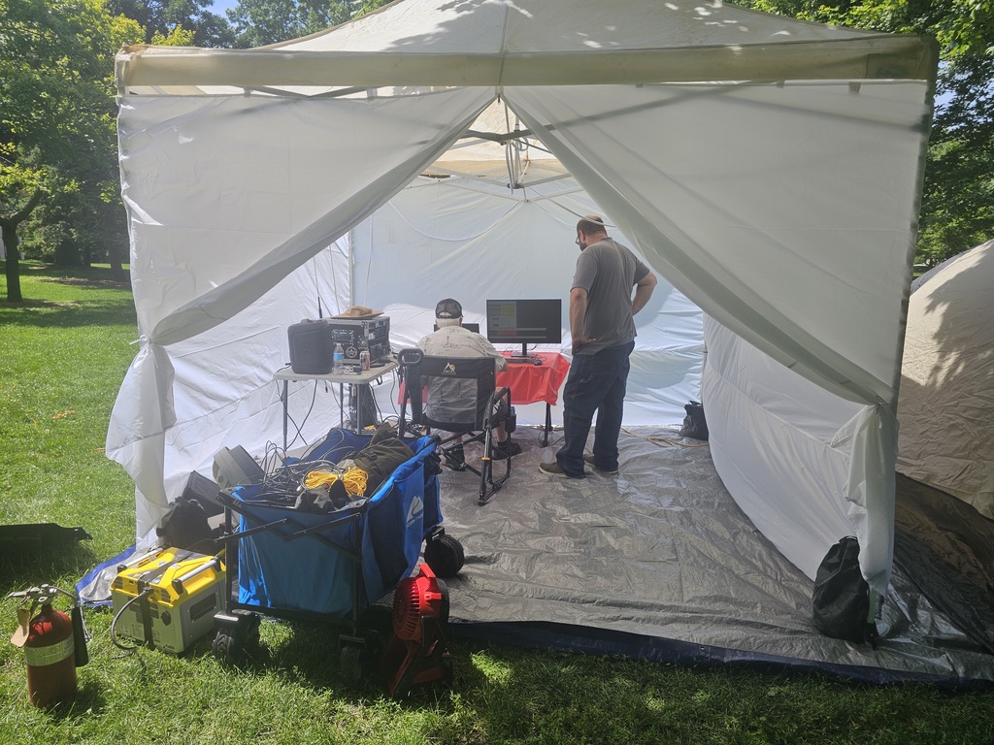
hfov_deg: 73.9
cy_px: 372
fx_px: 660
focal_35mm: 23
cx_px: 497
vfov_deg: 58.9
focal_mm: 6.3
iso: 10
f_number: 1.7
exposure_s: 1/541
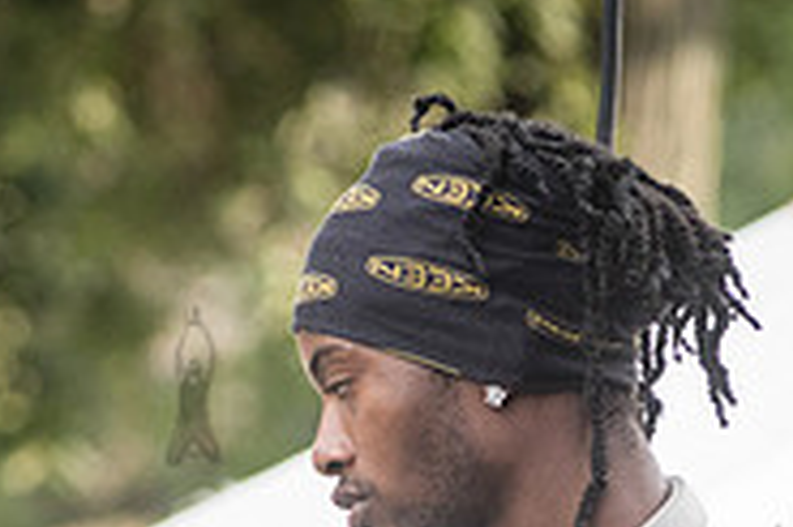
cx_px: 272
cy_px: 741
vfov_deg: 2.2
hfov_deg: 3.3
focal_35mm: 624
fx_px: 13733
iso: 1000
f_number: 5
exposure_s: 1/1000
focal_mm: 170
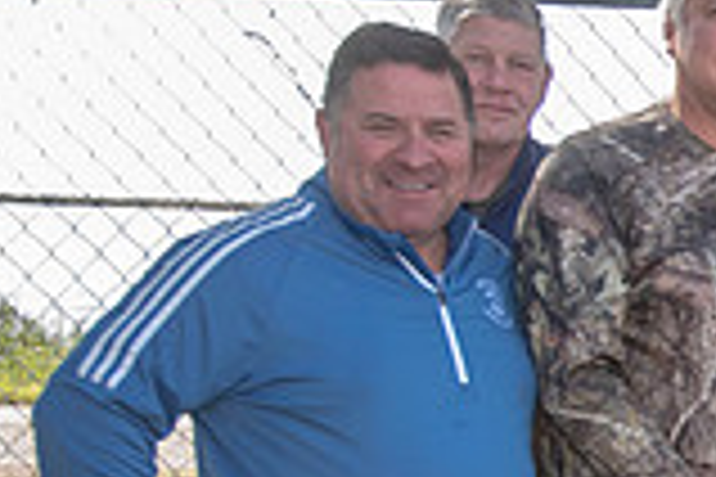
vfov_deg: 10.9
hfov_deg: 14.6
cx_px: 1270
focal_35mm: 124
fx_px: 2466
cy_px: 524
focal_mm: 34
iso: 560
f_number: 7.1
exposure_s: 1/320
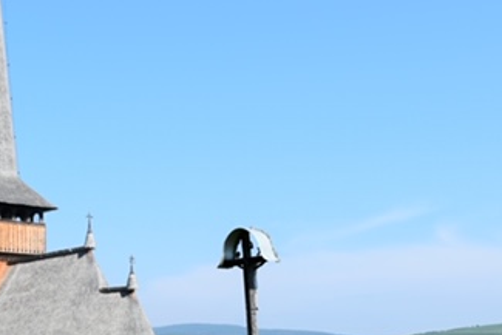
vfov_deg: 20.9
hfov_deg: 30.1
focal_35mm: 65
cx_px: 86
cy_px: 225
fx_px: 907
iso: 100
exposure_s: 1/320
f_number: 9
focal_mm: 22
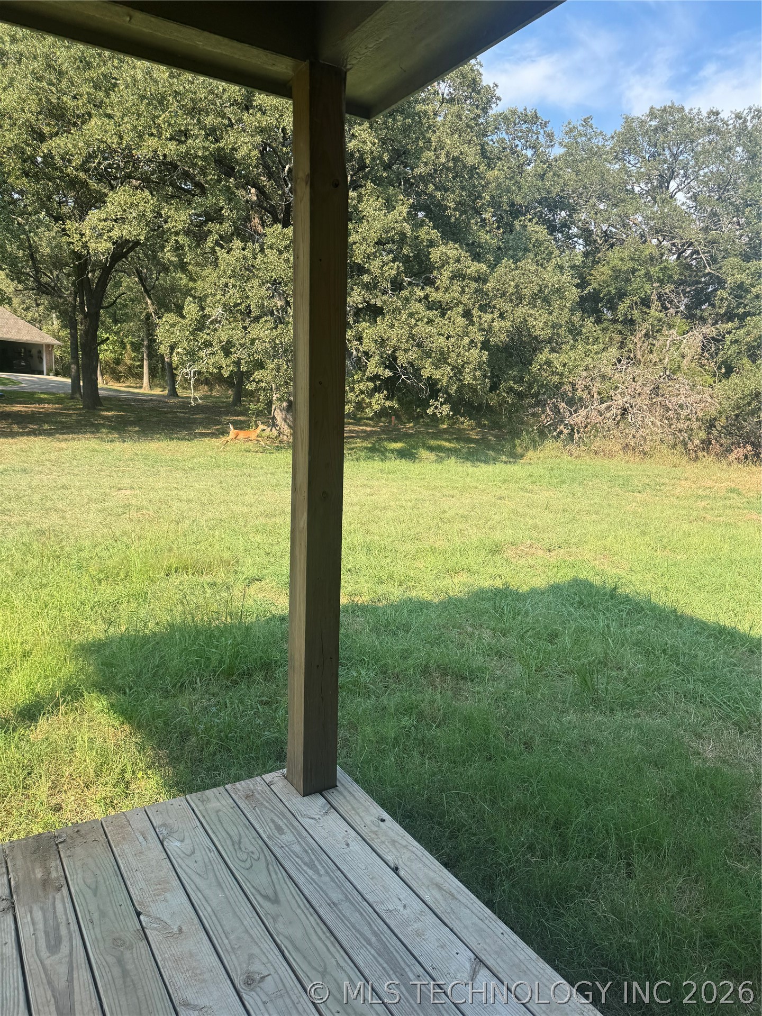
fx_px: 704
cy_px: 508
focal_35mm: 24
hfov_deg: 56.8
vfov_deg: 71.6
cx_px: 381
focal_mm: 6.76
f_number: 1.78
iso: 80
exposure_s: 1/1215
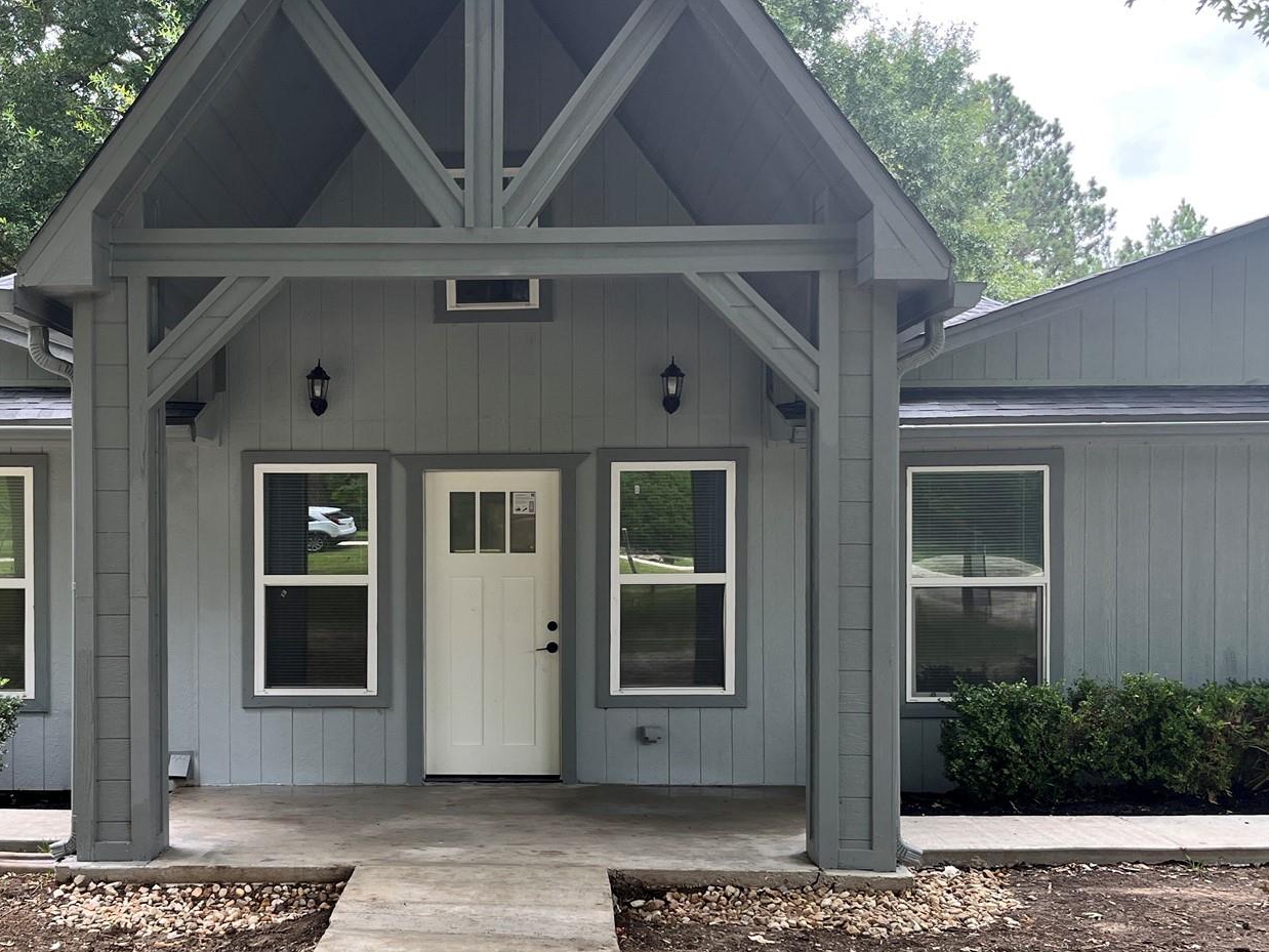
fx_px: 1577
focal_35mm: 43
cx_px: 461
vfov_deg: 33.5
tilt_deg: +0.8
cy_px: 573
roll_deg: +2.1
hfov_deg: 43.4
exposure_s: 1/469
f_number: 1.6
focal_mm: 5.1
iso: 50
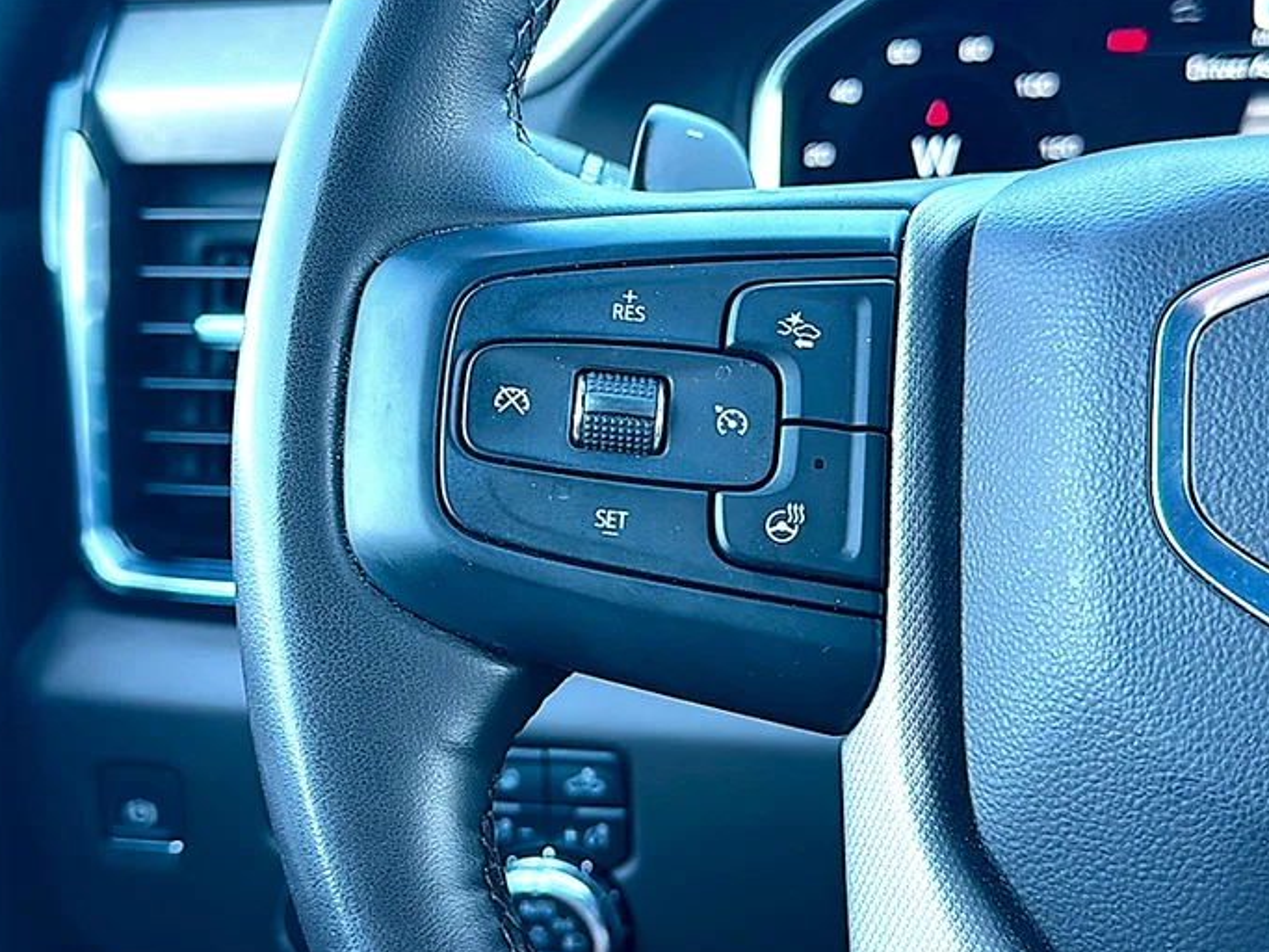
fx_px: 1503
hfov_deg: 45.8
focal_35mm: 41
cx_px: 622
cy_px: 481
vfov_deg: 35.1
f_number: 1.78
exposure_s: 1/90
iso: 80
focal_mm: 6.86
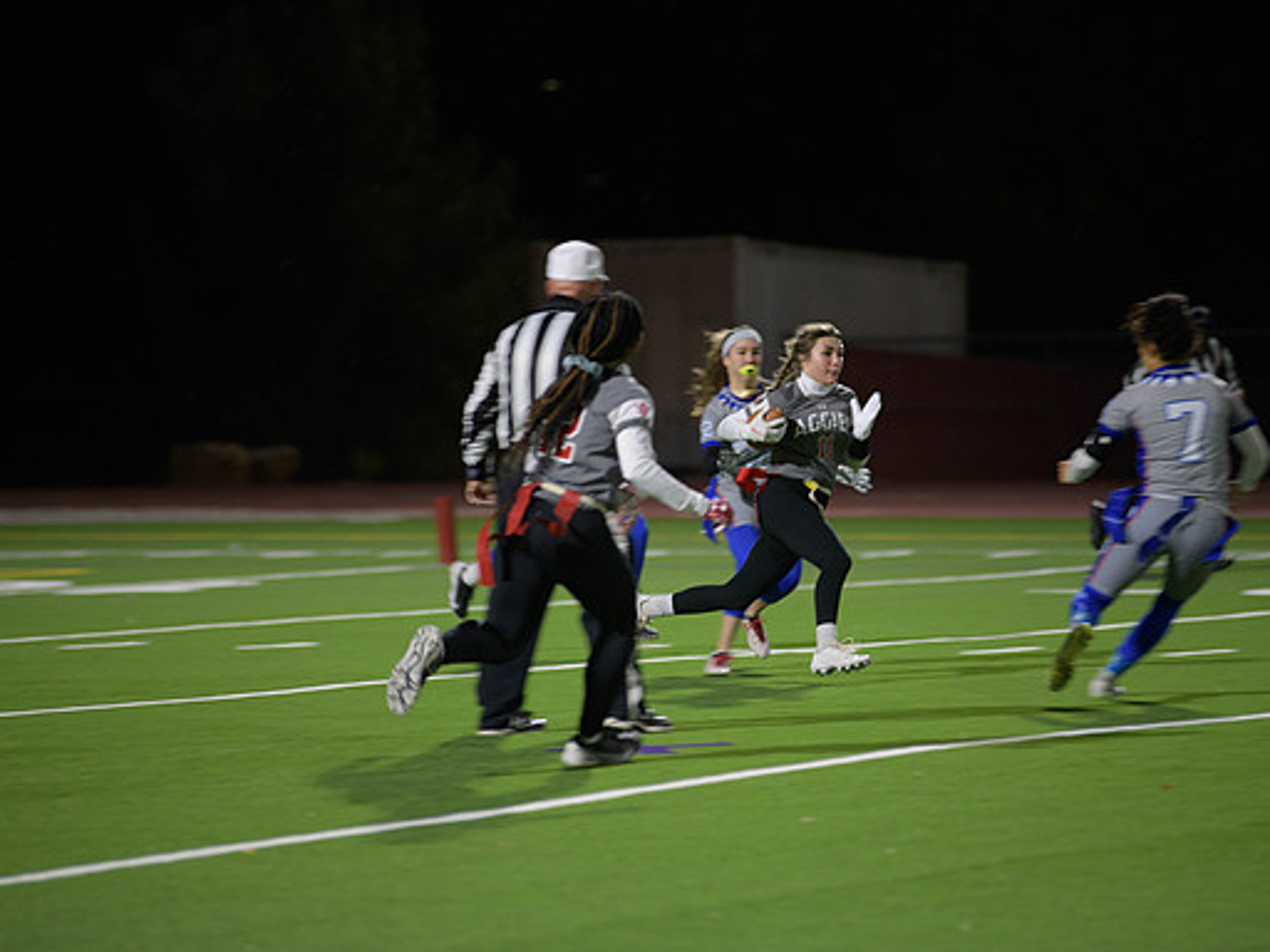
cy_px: 477
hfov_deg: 9.1
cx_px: 662
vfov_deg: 6.8
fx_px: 7998
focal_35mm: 218
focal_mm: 200
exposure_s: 1/200
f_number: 2.8
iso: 900
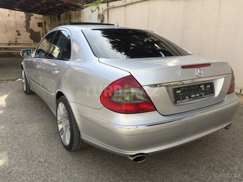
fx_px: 204
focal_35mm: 29
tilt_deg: -12.9
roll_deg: -3.0
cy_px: 91
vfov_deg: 48.2
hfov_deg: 61.7
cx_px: 122
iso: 32
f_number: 2.2
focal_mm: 4.15
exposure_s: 1/989
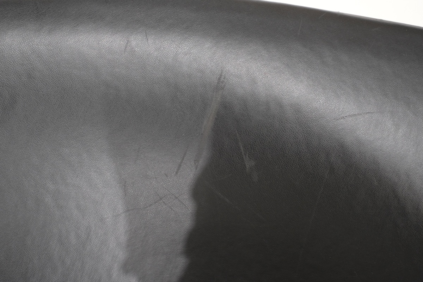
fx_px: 623
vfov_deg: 25.5
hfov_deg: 37.5
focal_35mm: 53
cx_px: 212
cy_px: 141
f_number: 6.4
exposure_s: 1/18
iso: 800
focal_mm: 35
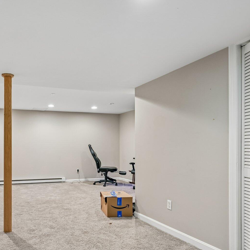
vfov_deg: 58.6
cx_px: 68
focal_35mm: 27
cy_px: 149
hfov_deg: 56.7
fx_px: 221
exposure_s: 1/4
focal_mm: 16
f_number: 8
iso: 400
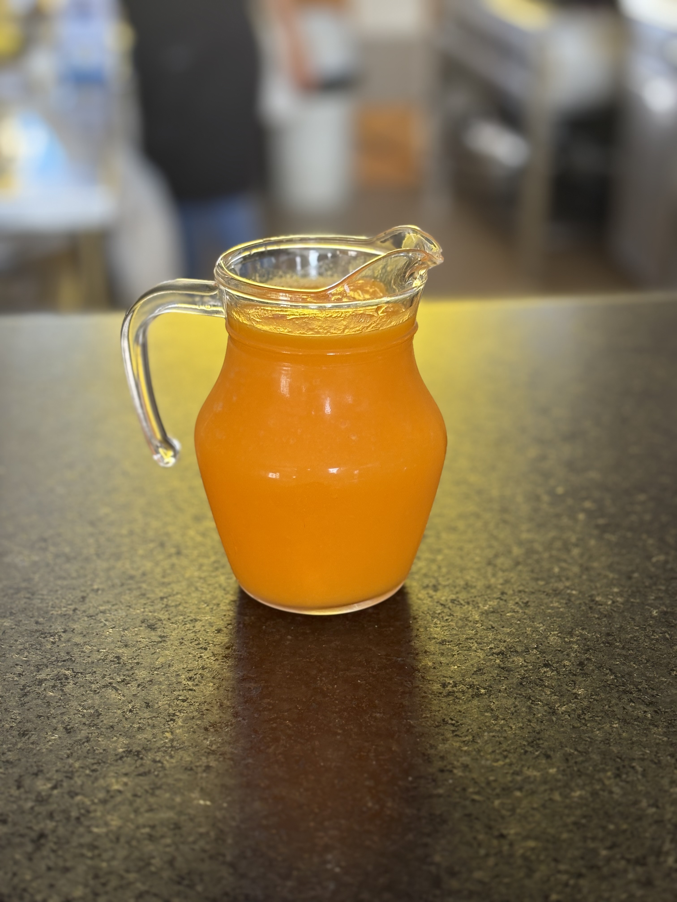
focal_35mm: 52
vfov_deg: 36.8
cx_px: 338
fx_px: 1356
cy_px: 451
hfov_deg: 28.0
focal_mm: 5.96
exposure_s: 1/60
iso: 64
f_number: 1.6
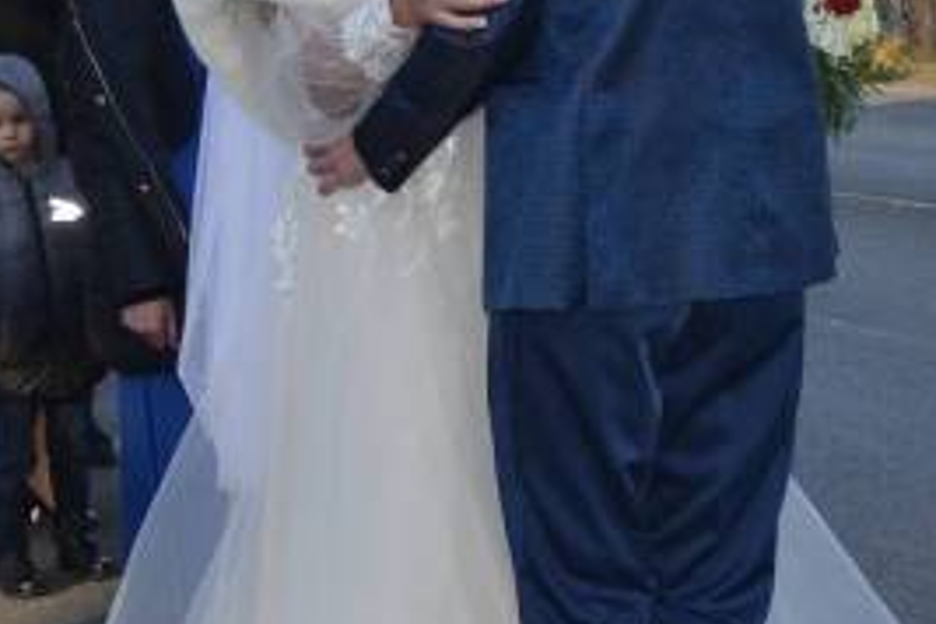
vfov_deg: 13.8
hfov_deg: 20.3
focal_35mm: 99
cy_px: 174
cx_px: 803
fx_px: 2574
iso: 100
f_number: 4.5
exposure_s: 1/200
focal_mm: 22
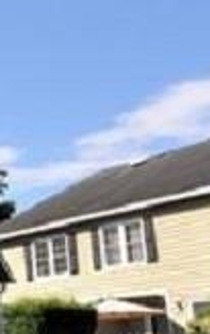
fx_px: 867
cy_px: 215
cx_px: -365
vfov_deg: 21.8
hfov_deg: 10.7
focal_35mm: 95
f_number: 16
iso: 400
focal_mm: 14
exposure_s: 1/200
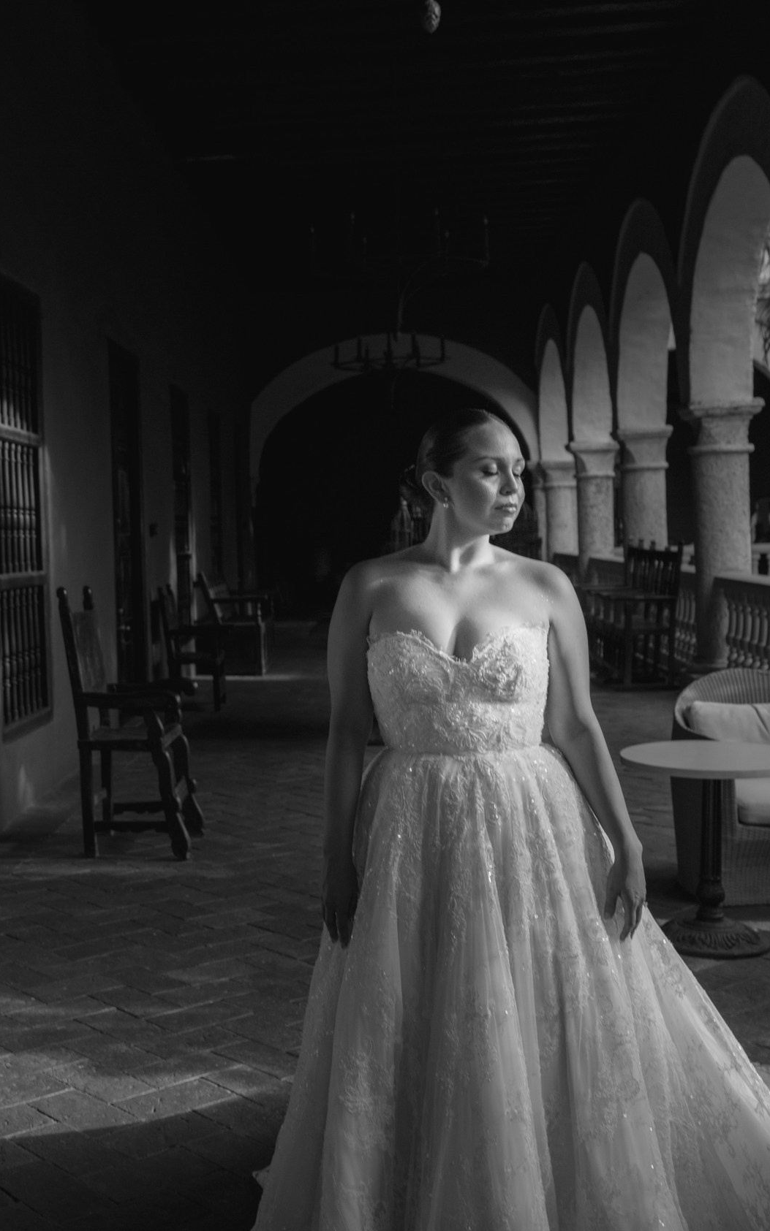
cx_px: 139
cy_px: 618
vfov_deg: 41.8
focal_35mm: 48
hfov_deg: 26.3
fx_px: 1612
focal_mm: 31
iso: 400
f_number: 4.5
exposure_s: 1/320
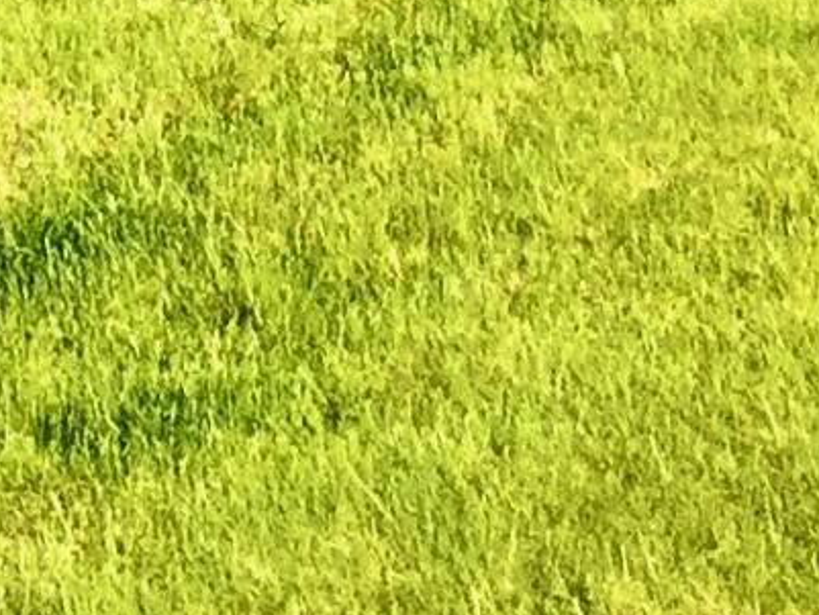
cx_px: -280
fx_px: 5136
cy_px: -1277
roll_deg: -0.7
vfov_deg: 6.3
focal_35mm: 217
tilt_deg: +7.8
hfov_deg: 9.0
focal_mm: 4.15
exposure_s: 1/638
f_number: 2.2
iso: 32
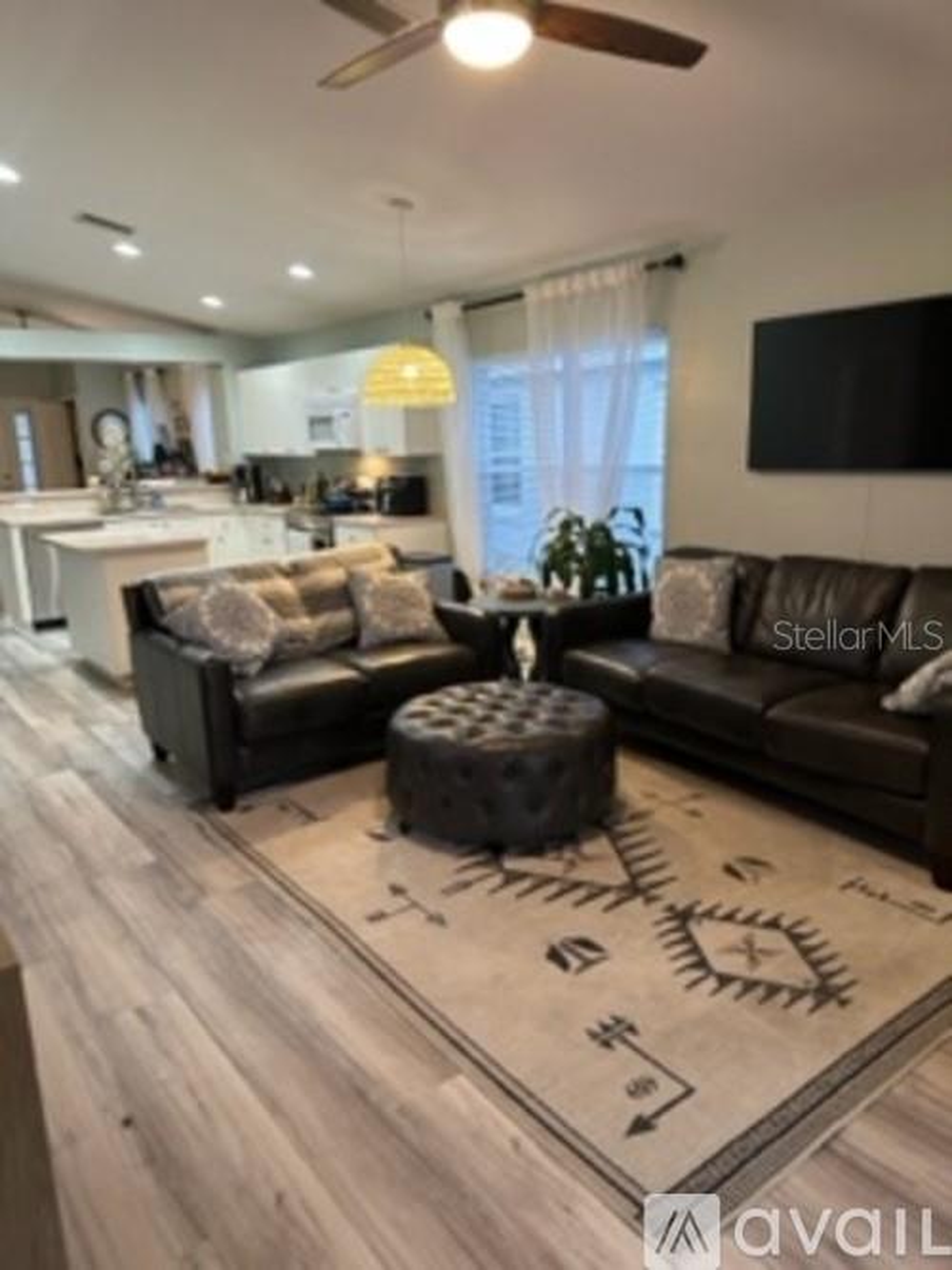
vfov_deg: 71.6
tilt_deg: -13.3
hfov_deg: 56.8
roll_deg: +2.3
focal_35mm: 24
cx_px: 476
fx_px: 880
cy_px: 635
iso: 250
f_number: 1.78
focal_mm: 6.86
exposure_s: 1/60
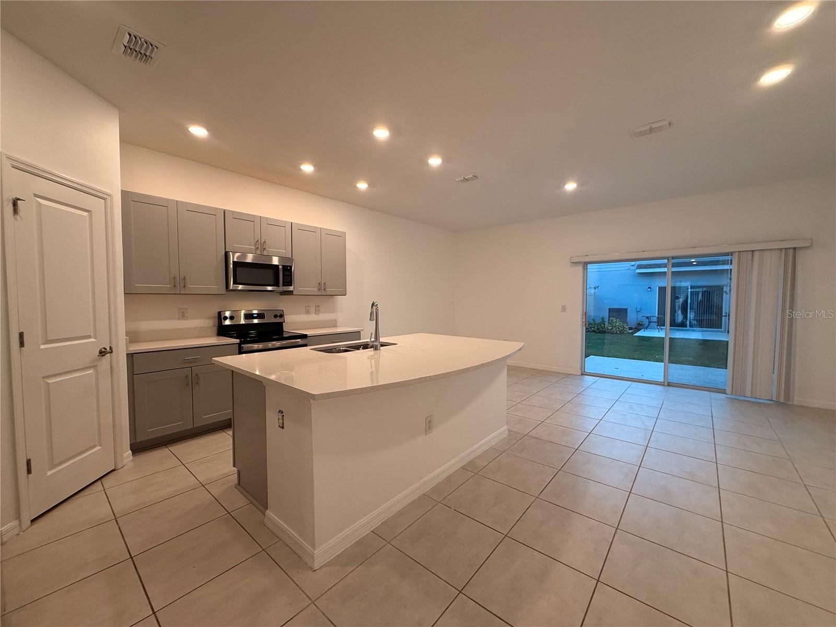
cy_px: 314
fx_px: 338
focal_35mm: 14
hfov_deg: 102.1
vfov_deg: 85.7
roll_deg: +0.1
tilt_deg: -1.9
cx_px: 418
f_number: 2.2
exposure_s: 1/120
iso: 160
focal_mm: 2.22
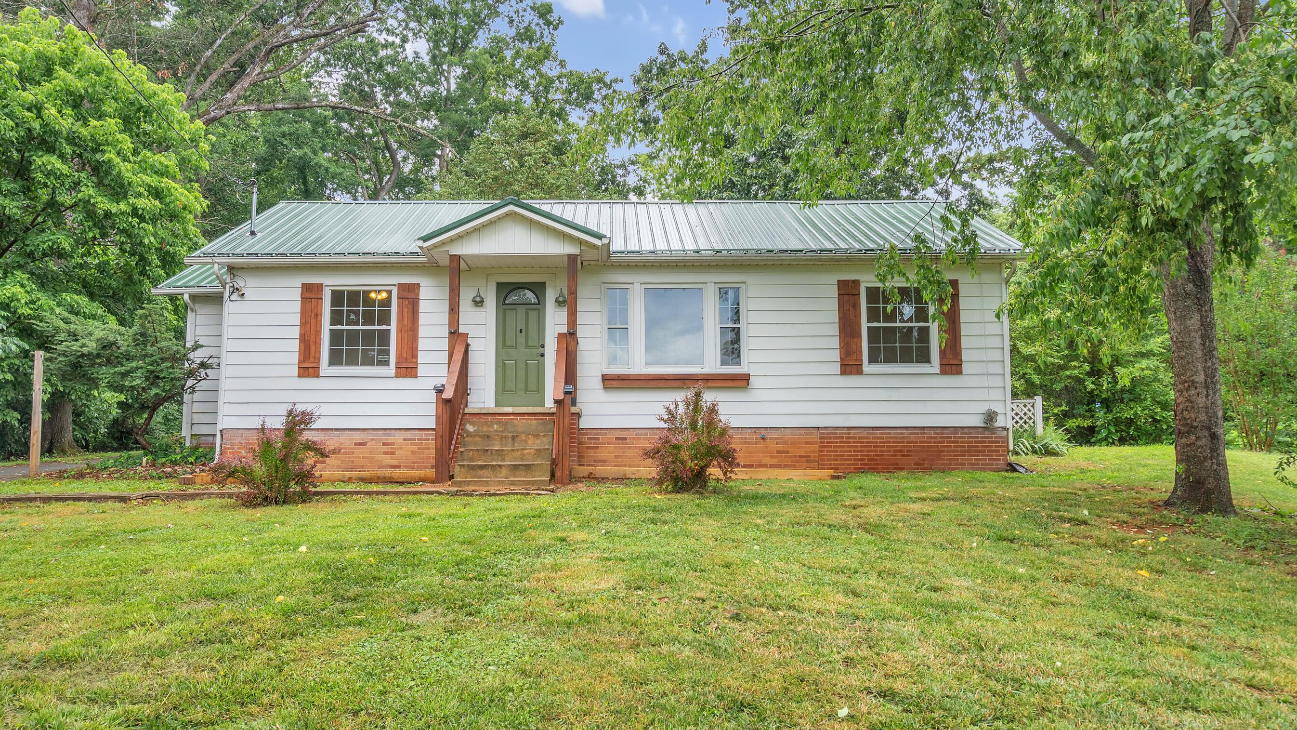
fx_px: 963
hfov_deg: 67.8
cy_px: 352
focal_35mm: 28
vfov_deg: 41.5
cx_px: 592
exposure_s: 1/20
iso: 250
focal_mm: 16
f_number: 9
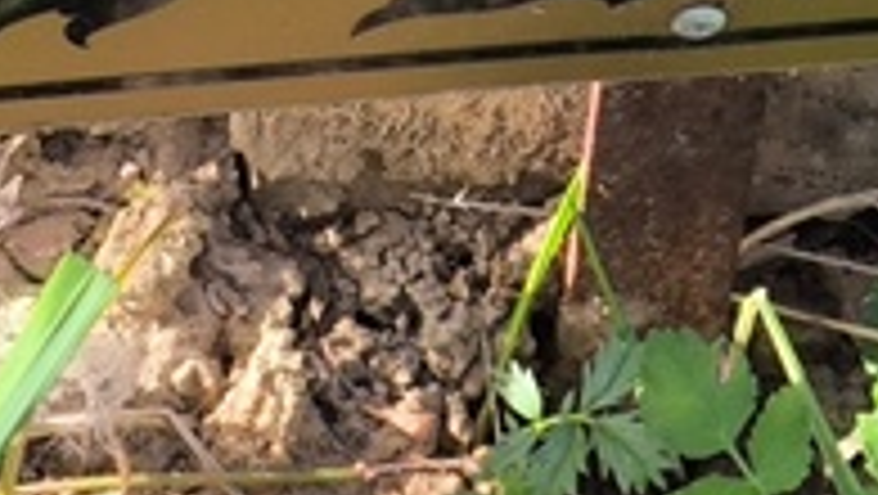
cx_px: 637
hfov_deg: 9.6
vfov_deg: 5.4
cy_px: -468
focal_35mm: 223
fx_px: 5195
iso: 50
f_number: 1.7
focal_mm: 4.71
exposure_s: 1/312
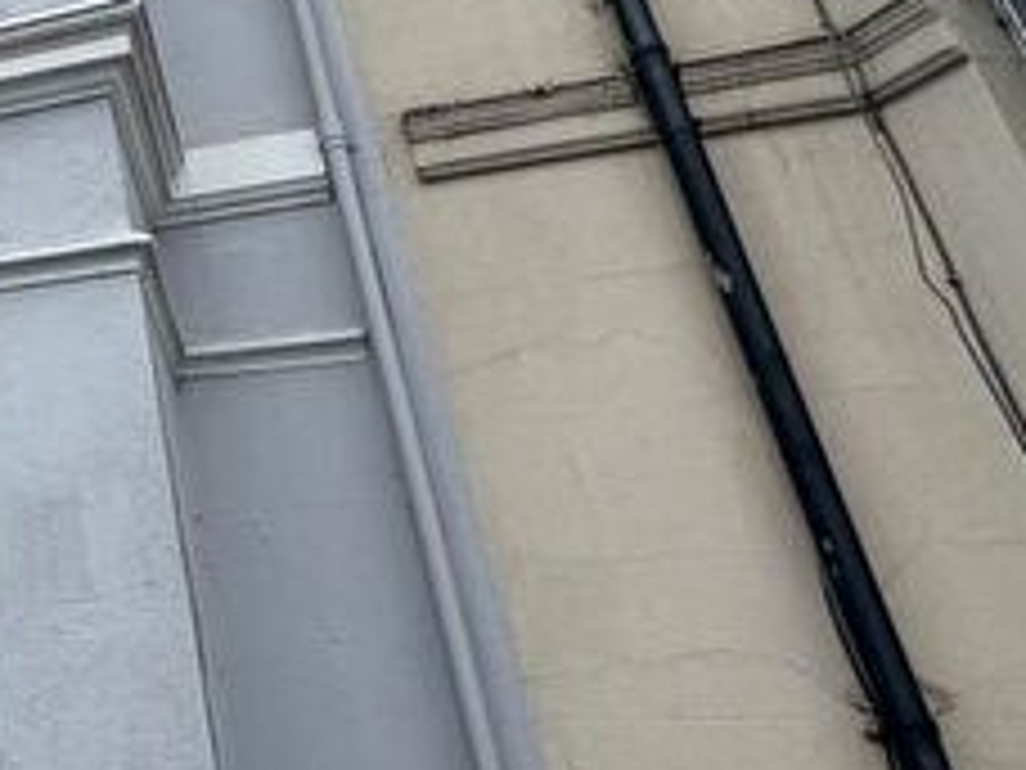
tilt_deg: +27.8
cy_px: 250
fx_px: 1274
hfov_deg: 30.4
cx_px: -418
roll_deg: -3.5
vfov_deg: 33.3
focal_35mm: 43
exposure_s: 1/552
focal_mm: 2.22
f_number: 2.2
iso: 40
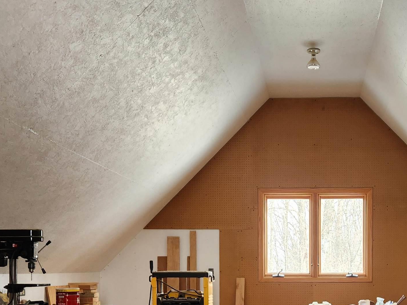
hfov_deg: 37.2
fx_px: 588
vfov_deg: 27.7
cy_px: 290
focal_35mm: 50
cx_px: 306
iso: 160
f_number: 1.8
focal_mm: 5.4
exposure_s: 1/120
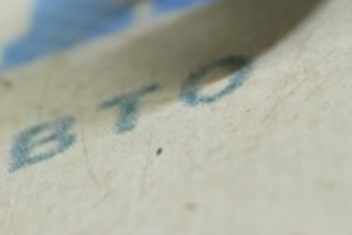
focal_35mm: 275
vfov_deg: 5.0
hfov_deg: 7.5
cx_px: 209
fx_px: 2685
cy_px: -151
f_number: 5.6
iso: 400
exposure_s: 1/20
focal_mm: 55
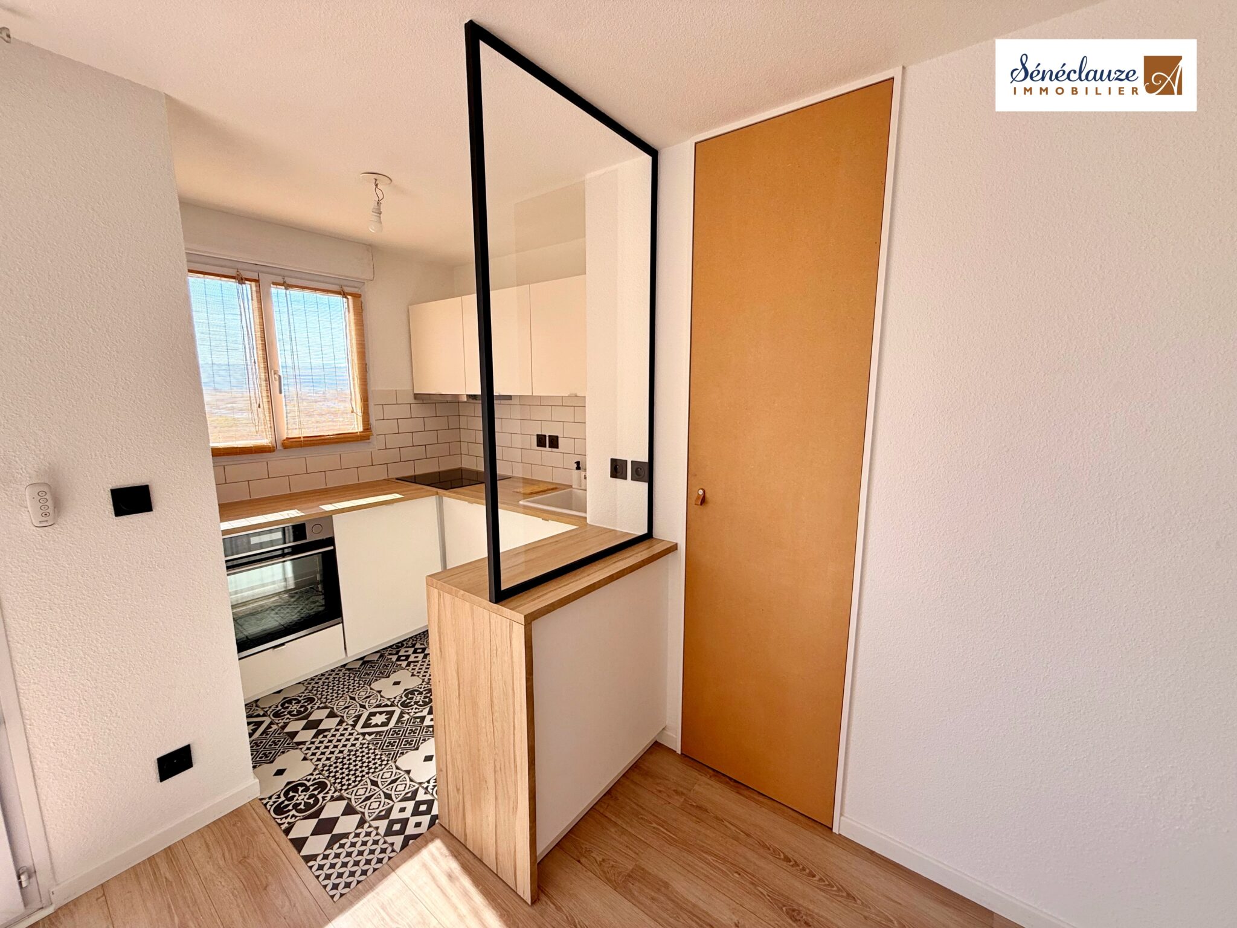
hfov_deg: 102.1
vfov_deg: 85.7
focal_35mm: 14
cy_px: 464
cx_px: 618
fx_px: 500
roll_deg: +0.2
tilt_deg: -8.3
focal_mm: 2.22
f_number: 2.2
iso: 64
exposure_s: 1/271
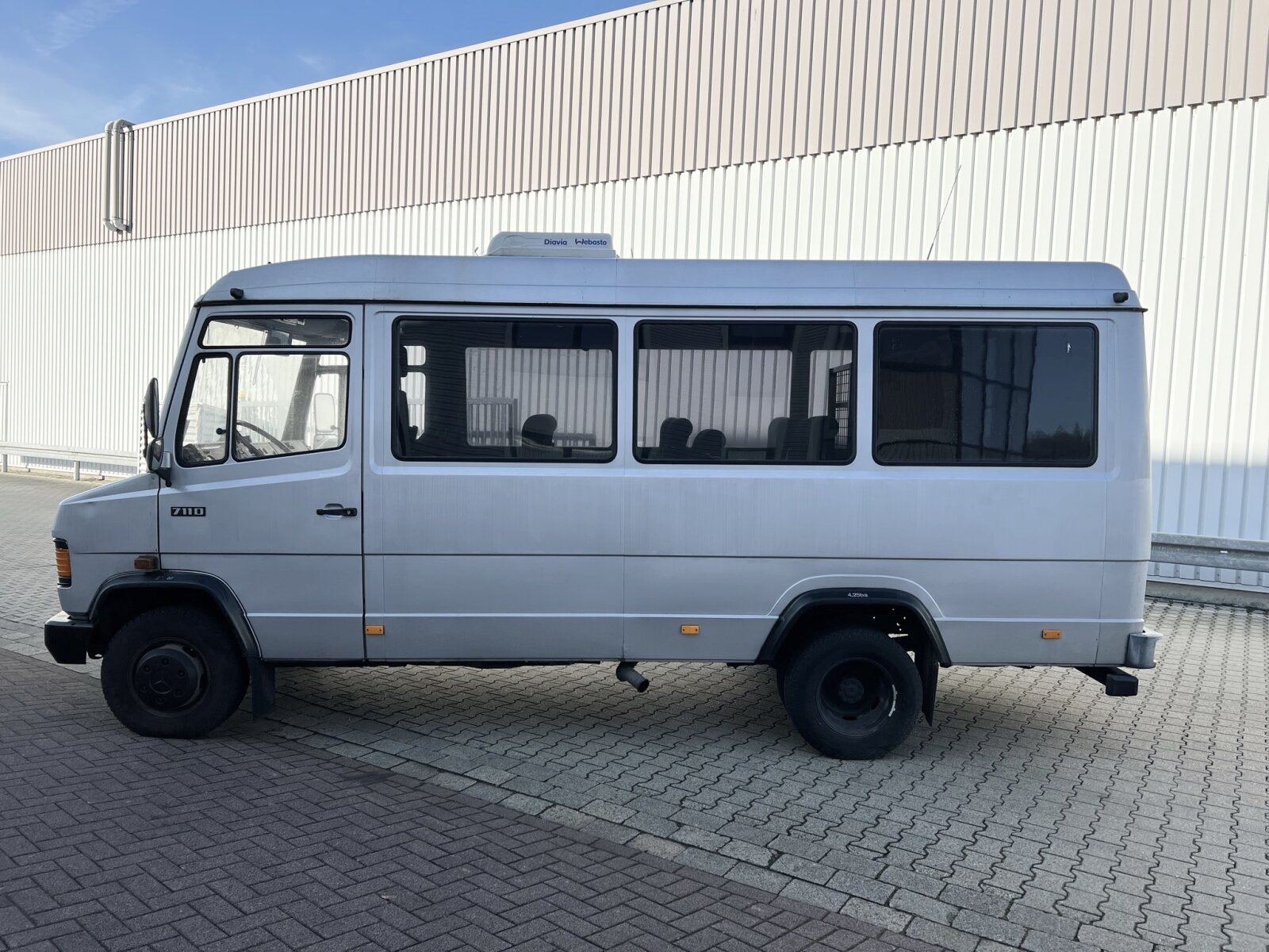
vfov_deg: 53.1
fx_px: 953
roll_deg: -1.7
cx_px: 634
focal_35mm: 26
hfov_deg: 67.3
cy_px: 476
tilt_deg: -2.5
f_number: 1.5
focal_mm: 5.7
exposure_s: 1/2915
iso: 50
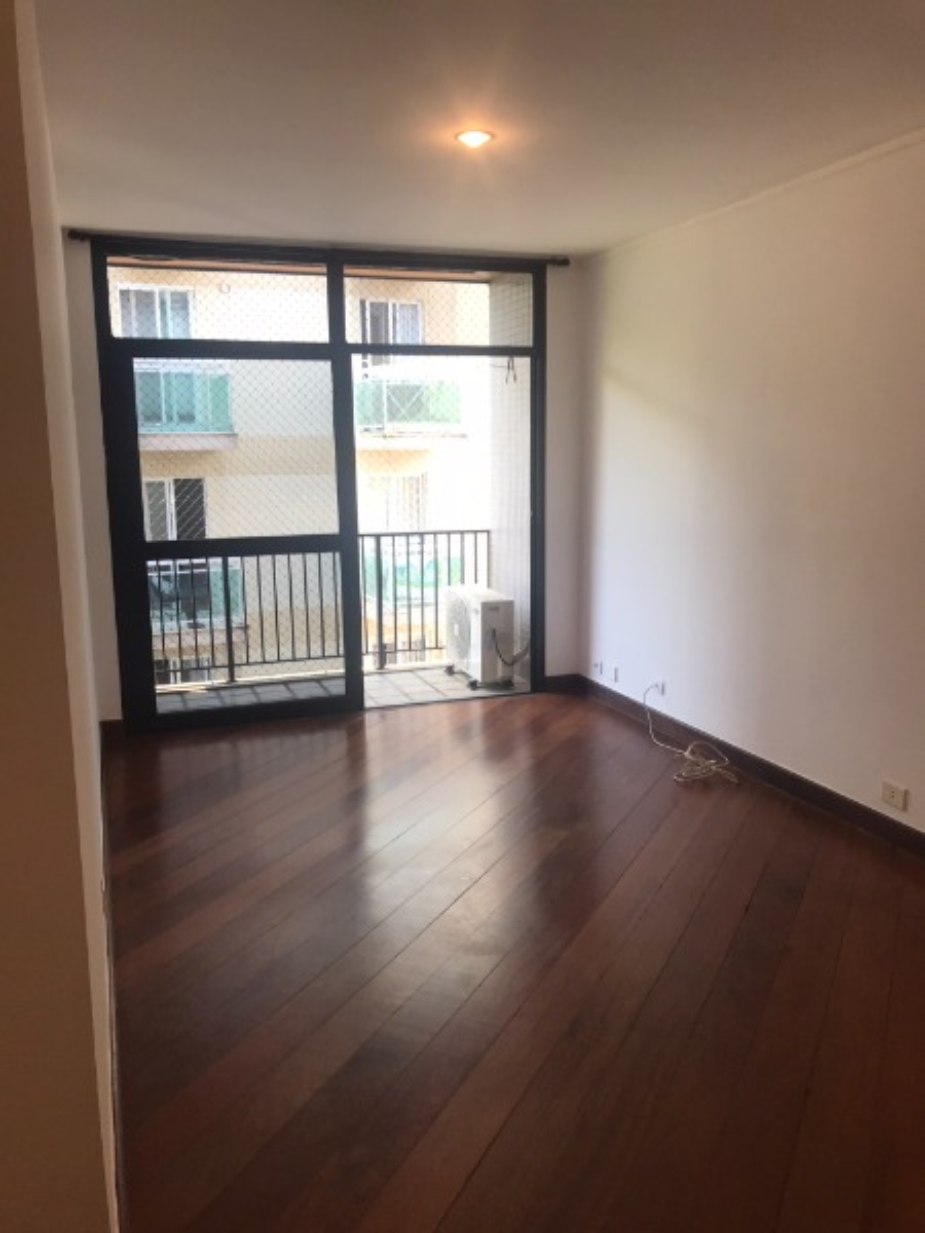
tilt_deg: -7.4
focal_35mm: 28
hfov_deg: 49.7
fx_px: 998
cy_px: 616
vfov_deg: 63.4
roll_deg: +0.9
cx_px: 462
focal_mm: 3.99
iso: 25
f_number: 1.8
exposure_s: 1/60
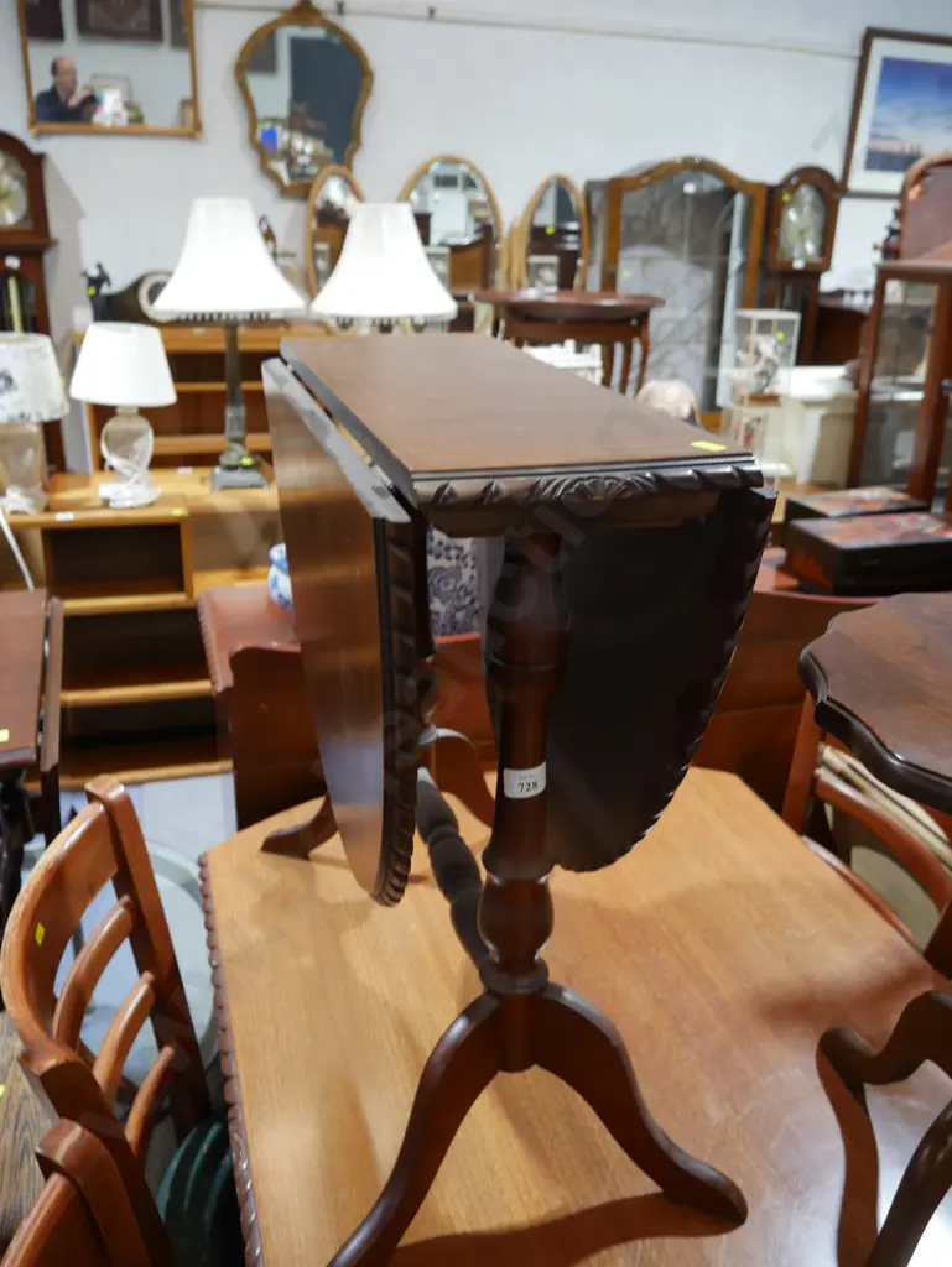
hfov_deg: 46.8
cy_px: 634
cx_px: 476
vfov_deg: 59.9
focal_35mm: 30
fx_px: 1099
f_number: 3.6
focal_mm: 15
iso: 640
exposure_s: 1/60
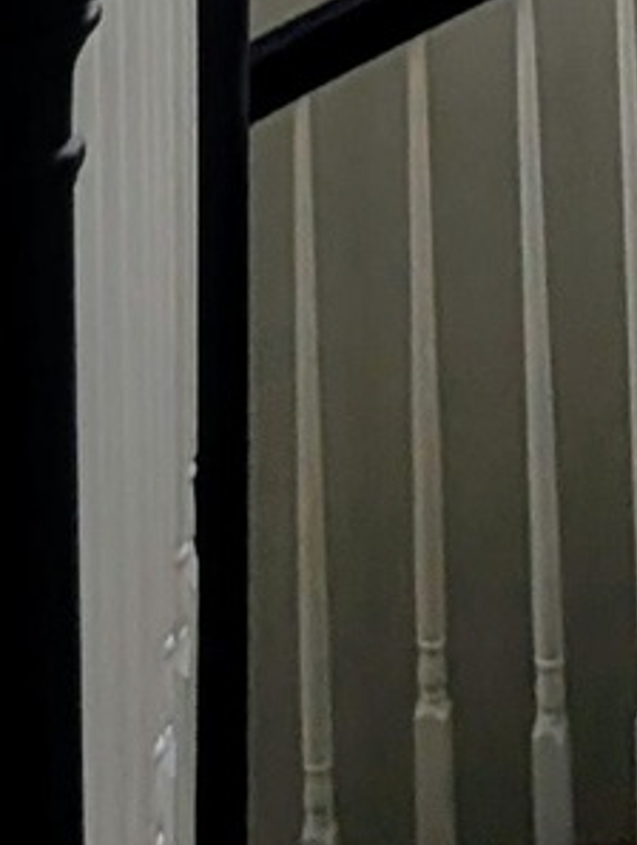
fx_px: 2274
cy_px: -1408
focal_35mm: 93
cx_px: 438
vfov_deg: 13.0
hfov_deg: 15.9
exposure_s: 1/164
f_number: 1.7
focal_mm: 2.02
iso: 48
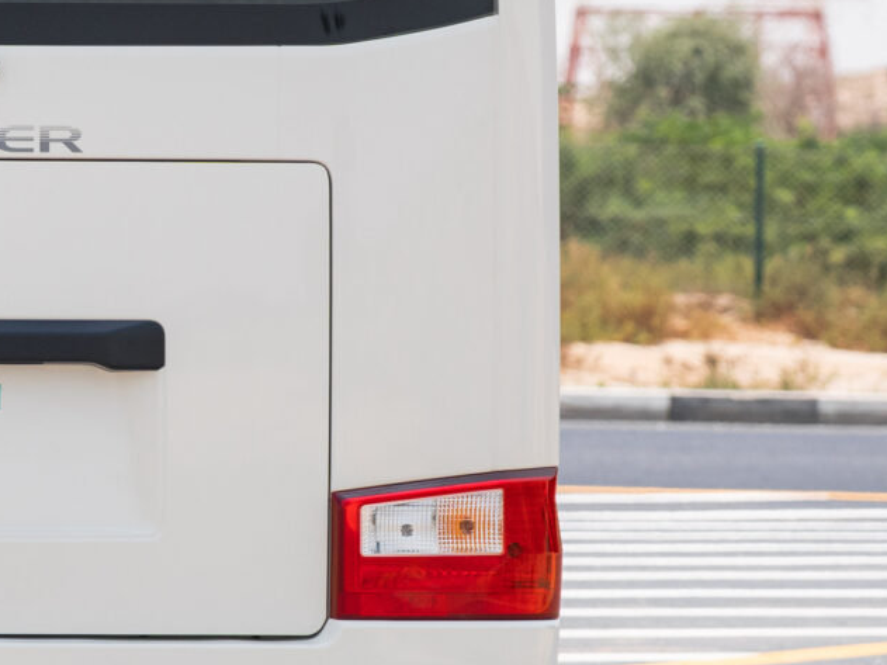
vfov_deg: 5.4
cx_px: -52
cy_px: 112
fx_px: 6994
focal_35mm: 273
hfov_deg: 7.2
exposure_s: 1/250
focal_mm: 70
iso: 400
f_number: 2.8
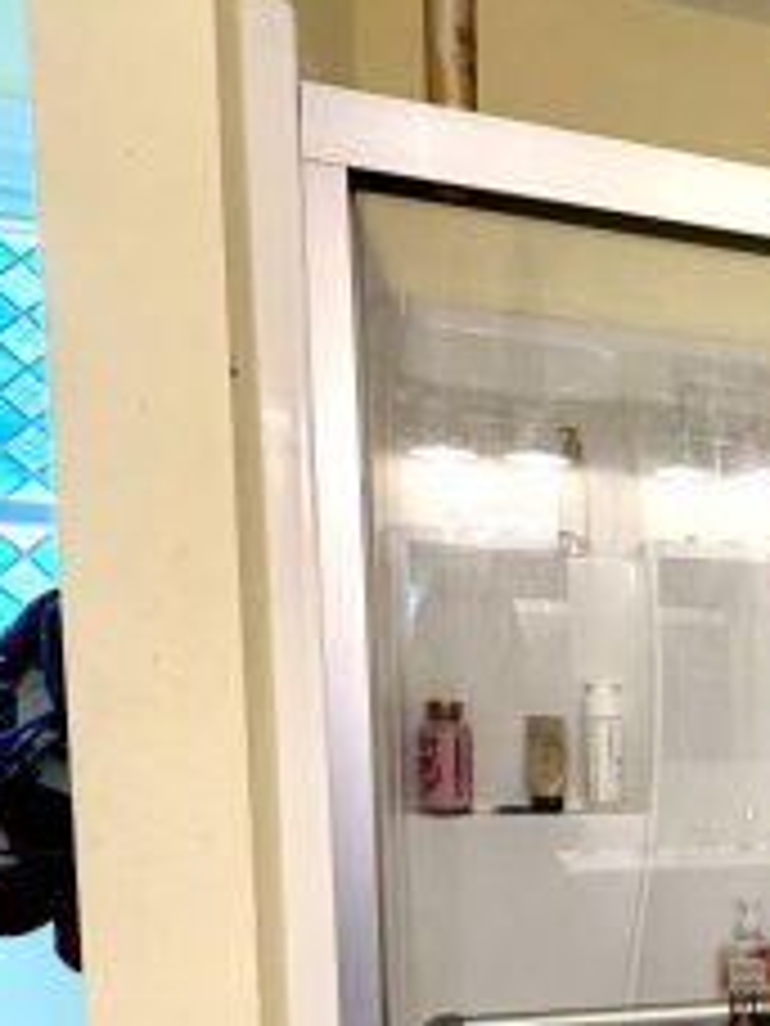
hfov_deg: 28.3
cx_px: 1027
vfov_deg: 43.3
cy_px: 844
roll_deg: -0.5
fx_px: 1216
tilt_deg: -5.0
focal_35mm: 41
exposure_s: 1/60
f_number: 2.2
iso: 160
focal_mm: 2.22
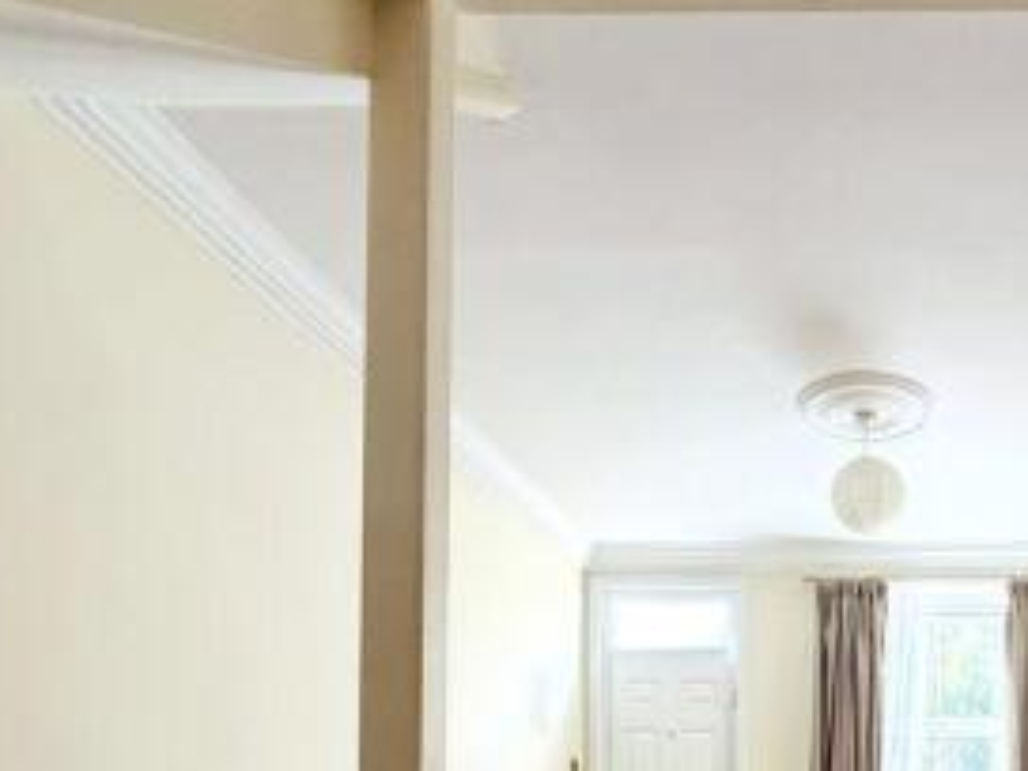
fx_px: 891
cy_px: 814
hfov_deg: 54.2
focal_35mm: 30
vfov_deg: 39.6
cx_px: 875
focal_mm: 2.22
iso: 320
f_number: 2.2
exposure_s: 1/121
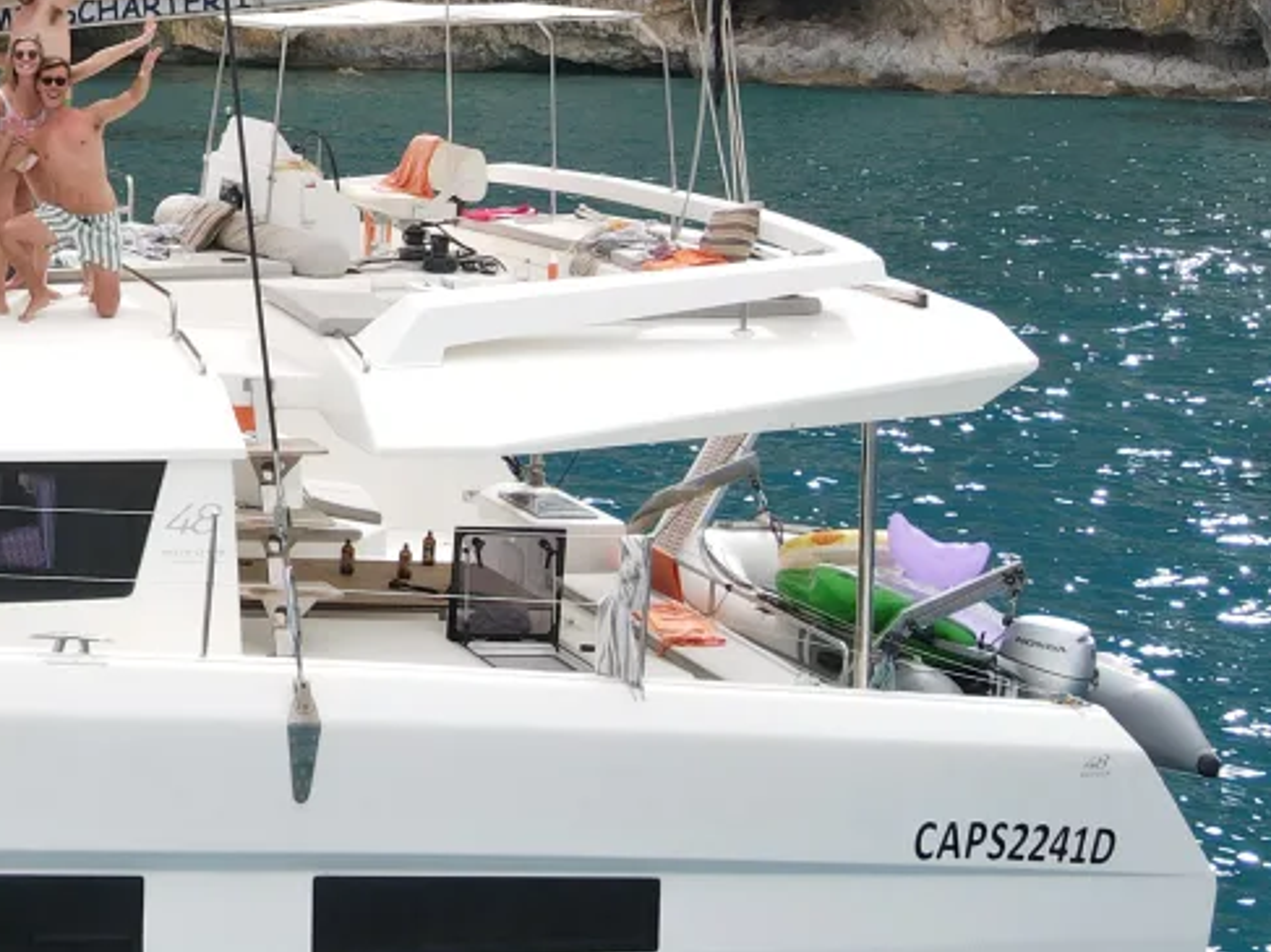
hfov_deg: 25.4
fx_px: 2533
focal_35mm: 69
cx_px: -245
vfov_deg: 20.5
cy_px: -23
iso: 100
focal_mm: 4.5
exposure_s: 1/250
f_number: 2.8
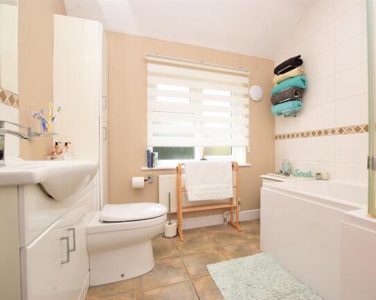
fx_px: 189
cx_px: 216
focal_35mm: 17
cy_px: 150
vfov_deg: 76.9
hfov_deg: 89.0
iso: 250
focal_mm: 10
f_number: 7.1
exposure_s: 1/125
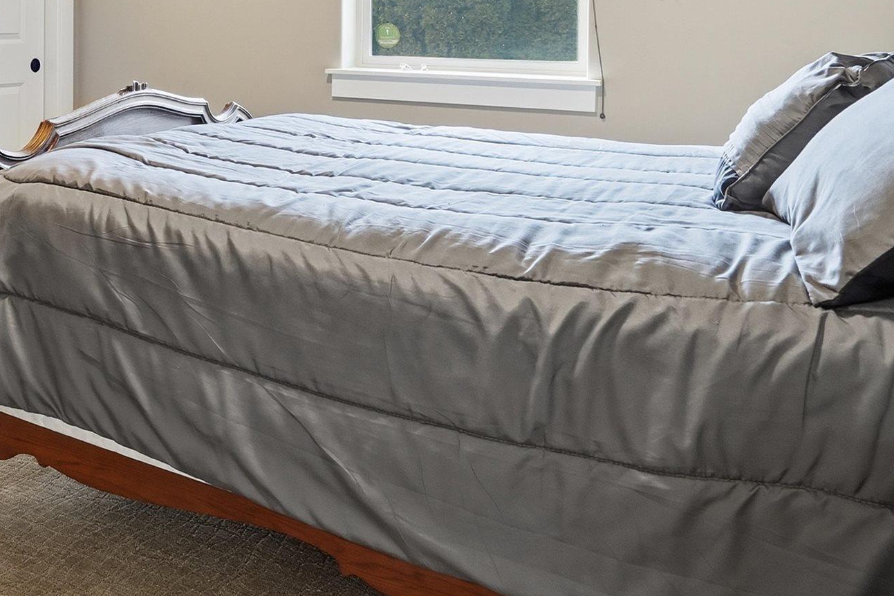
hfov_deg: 46.5
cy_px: 6
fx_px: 944
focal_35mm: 38
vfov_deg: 32.4
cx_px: 116
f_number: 7.1
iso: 640
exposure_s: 1/30
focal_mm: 16
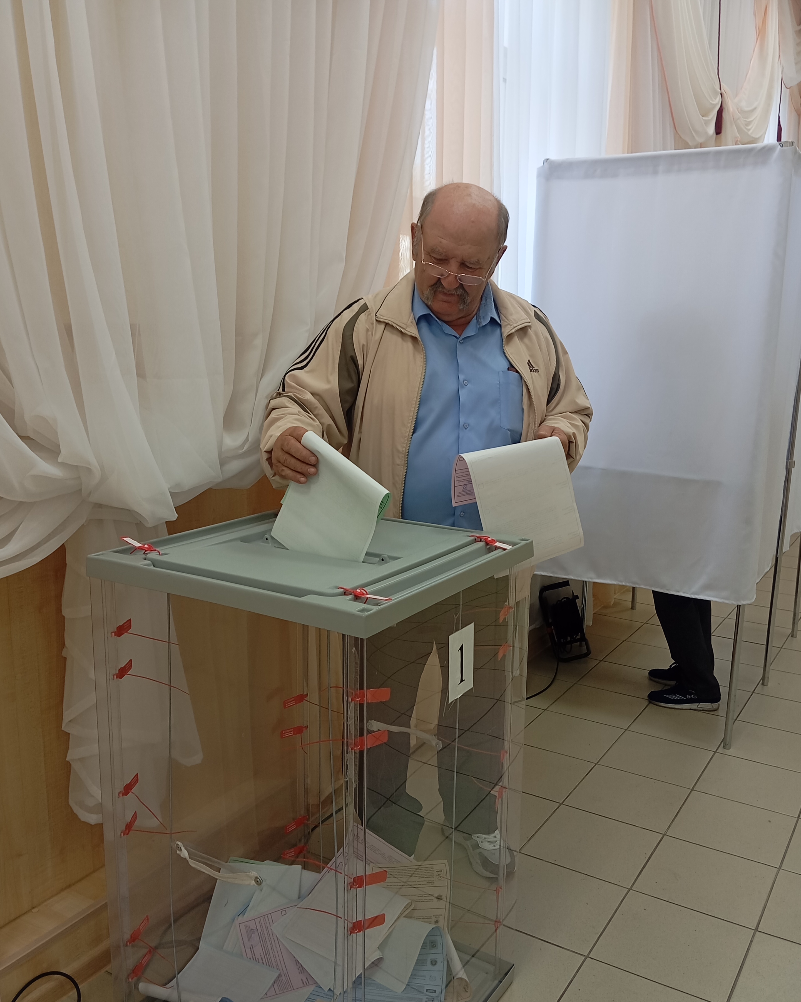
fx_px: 919
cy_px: 529
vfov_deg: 57.1
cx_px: 402
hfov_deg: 47.1
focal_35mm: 31
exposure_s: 1/50
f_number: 1.8
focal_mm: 4.22
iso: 360
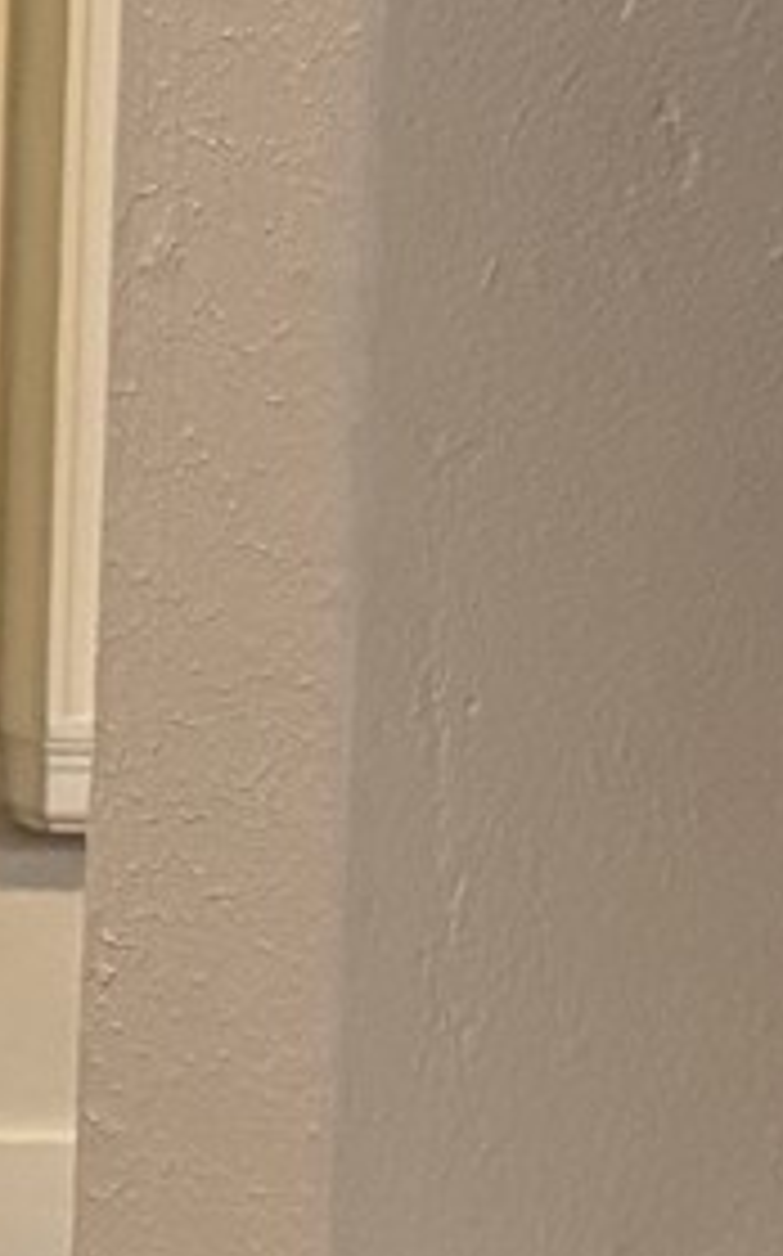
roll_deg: -0.9
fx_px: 5984
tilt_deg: -2.9
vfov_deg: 11.9
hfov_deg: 5.5
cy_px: 135
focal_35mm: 175
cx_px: -3262
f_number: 1.78
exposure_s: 1/60
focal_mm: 6.76
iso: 500
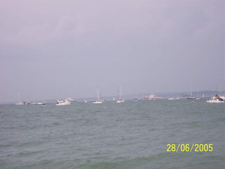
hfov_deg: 17.3
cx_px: 112
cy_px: 84
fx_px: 741
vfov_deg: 13.0
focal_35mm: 114
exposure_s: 1/90
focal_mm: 24
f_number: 4.8
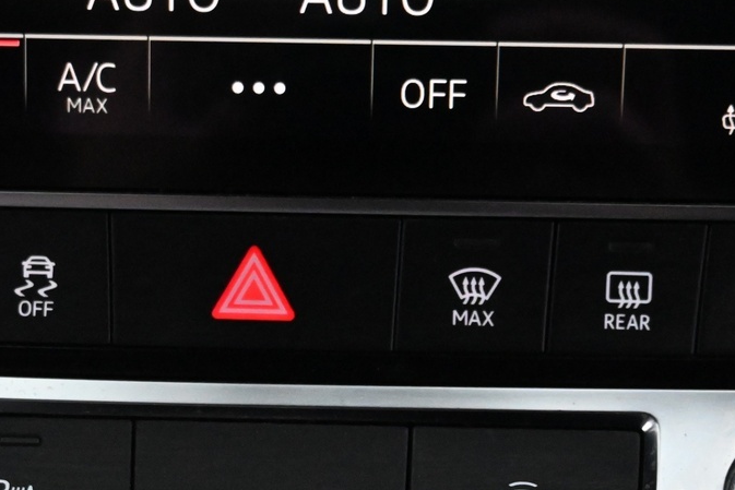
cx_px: 288
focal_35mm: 78
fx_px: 1585
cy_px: 425
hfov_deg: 26.1
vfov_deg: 17.4
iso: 6400
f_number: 4
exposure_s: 1/60
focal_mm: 21.5
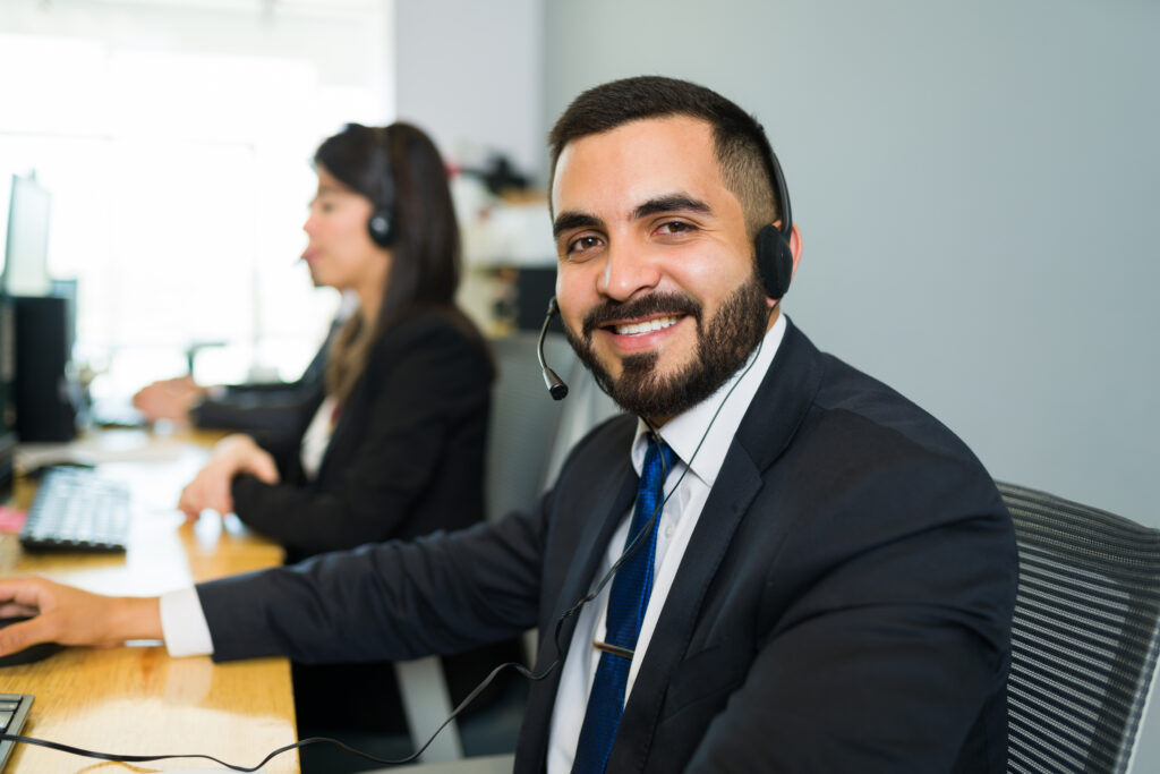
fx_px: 1128
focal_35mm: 35
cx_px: 580
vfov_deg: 37.9
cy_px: 387
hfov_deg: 54.4
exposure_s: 1/160
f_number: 1.8
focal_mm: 35
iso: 100
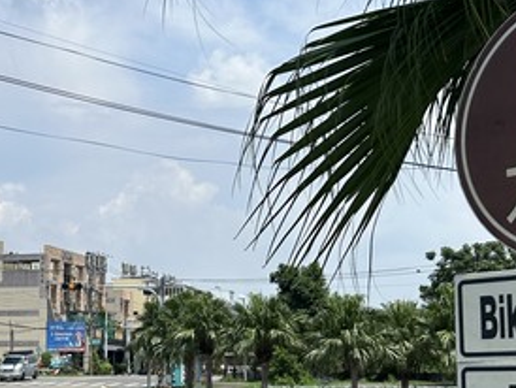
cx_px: 92
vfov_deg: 19.7
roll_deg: +1.1
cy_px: 317
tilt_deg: +1.9
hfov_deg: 25.8
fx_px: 1104
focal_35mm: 74
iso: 50
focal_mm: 5.7
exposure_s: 1/6579
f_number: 1.5
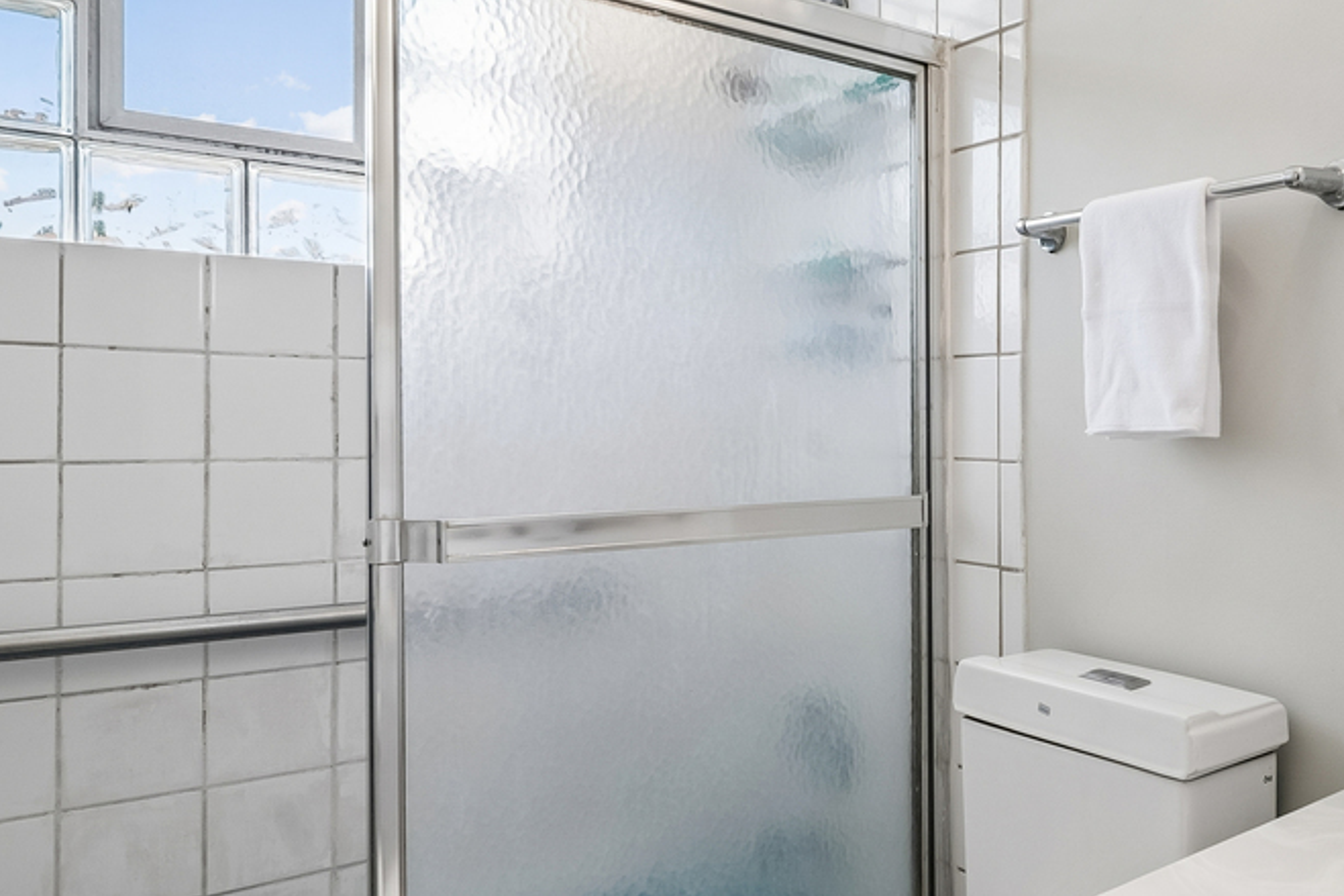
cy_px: 433
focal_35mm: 32
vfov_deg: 41.1
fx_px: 1194
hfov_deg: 54.0
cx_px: 1110
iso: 400
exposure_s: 1/30
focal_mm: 13
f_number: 8
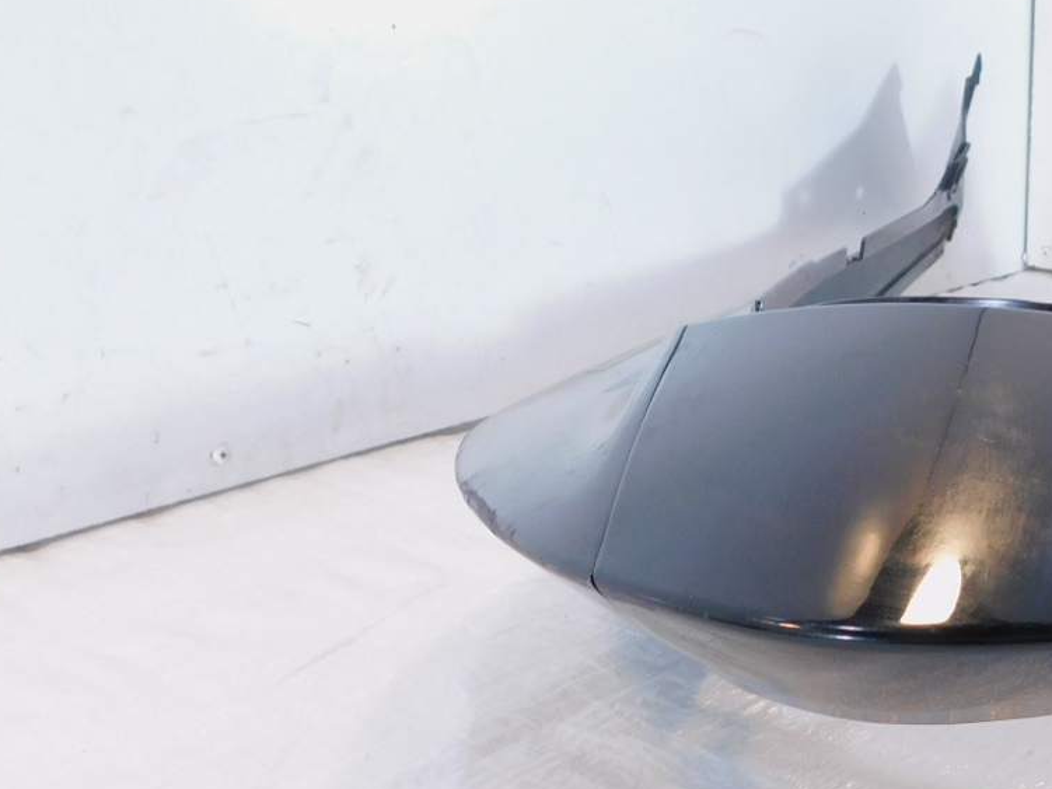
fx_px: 1489
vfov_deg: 29.6
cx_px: 856
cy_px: 439
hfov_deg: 37.4
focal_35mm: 49
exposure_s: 1/30
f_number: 3
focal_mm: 4
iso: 220
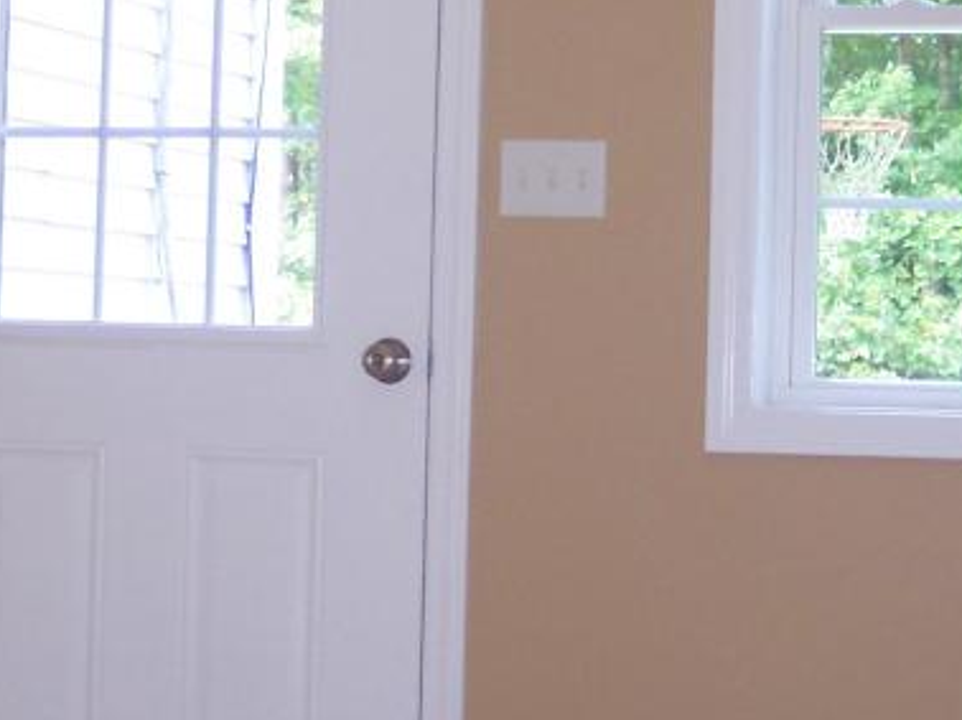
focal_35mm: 103
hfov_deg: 19.1
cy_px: 315
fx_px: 2861
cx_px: 552
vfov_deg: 14.3
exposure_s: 1/60
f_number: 2.8
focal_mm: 8
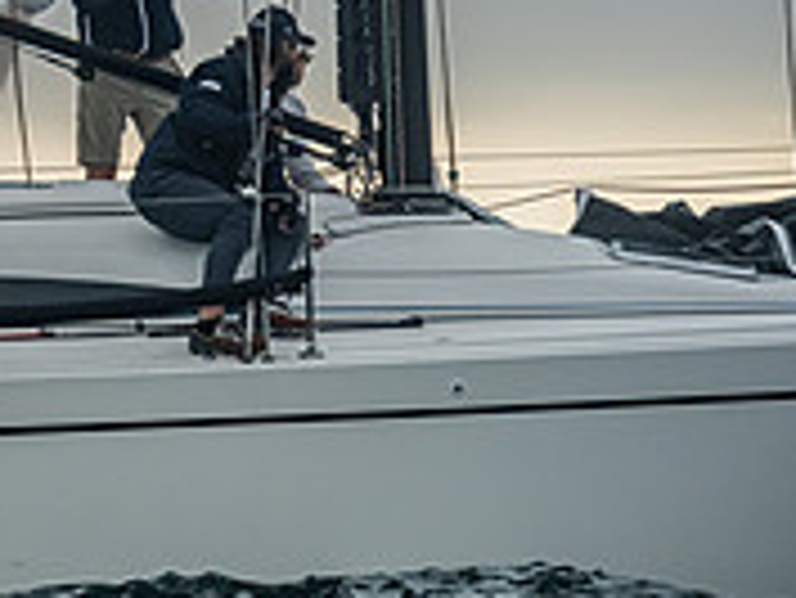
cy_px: -88
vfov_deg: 3.5
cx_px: -486
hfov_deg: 4.7
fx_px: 9688
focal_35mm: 421
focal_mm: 130
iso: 640
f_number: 6.3
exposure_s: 1/400
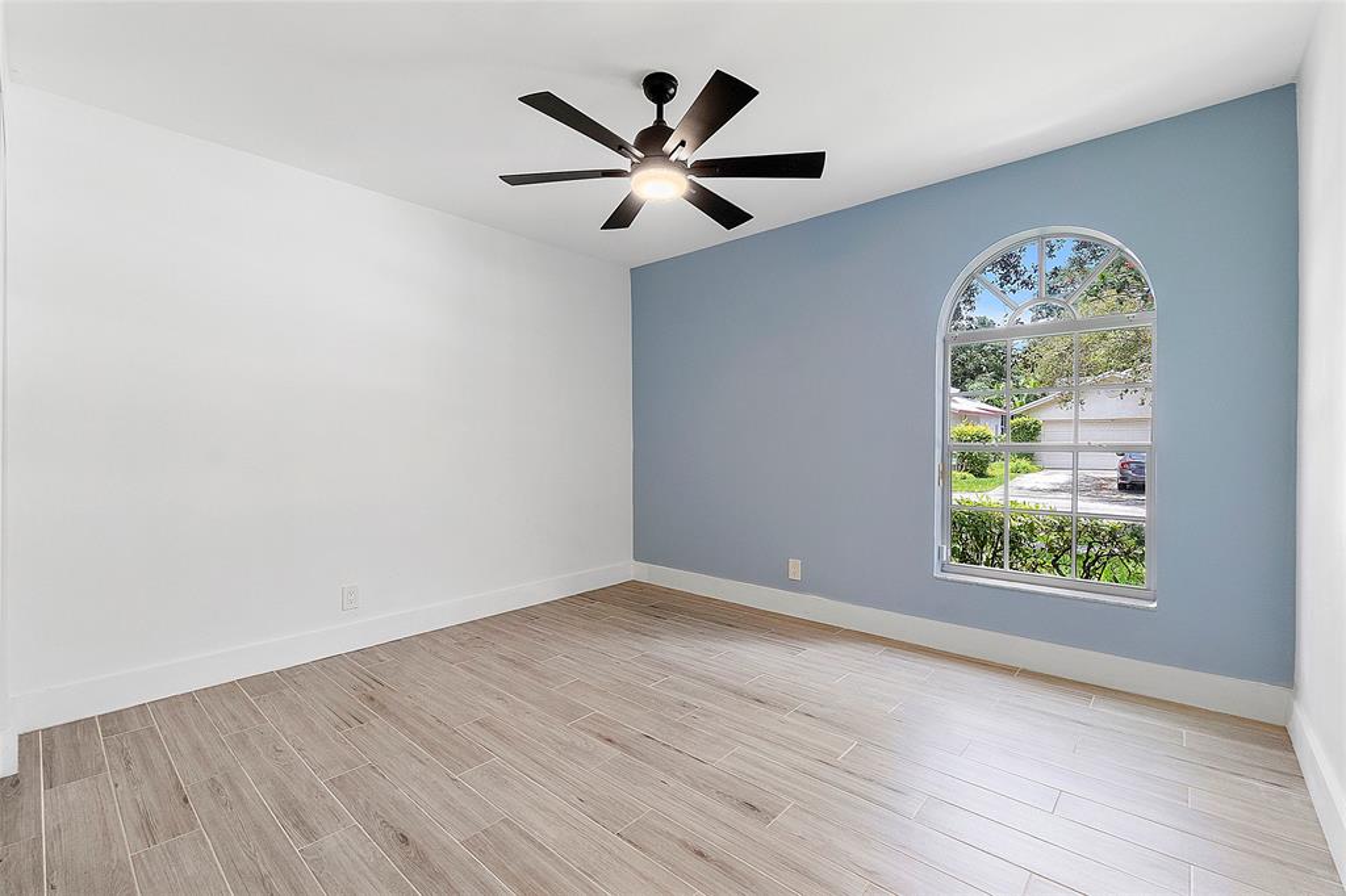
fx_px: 561
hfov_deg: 100.4
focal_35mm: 15
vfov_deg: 77.3
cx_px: 673
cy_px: 448
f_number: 9
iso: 250
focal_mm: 10
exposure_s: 1/20
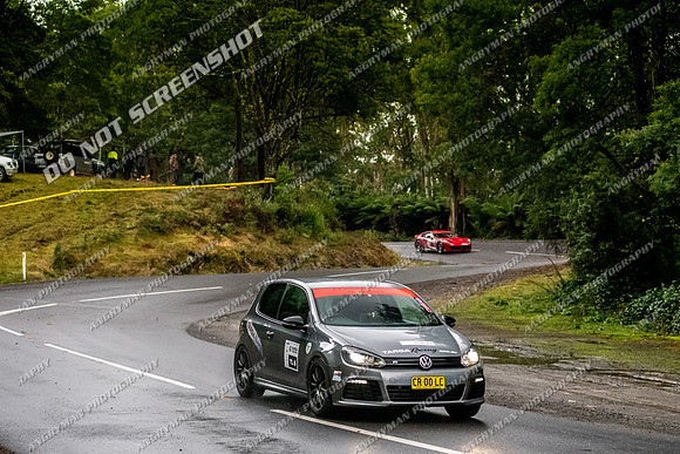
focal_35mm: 96
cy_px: 273
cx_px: 344
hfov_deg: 21.2
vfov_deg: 14.2
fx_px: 1820
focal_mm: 80
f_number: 5
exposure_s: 1/800
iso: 12800
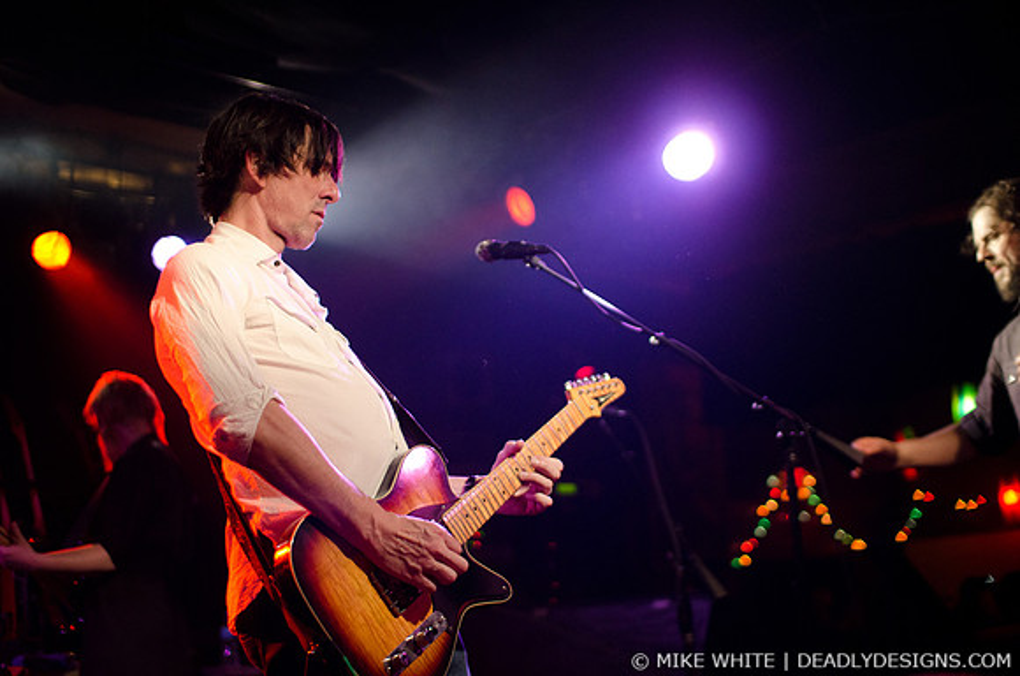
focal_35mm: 45
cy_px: 338
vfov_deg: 29.7
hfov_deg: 43.7
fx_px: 1272
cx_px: 510
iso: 1600
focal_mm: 30
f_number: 1.8
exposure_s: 1/200
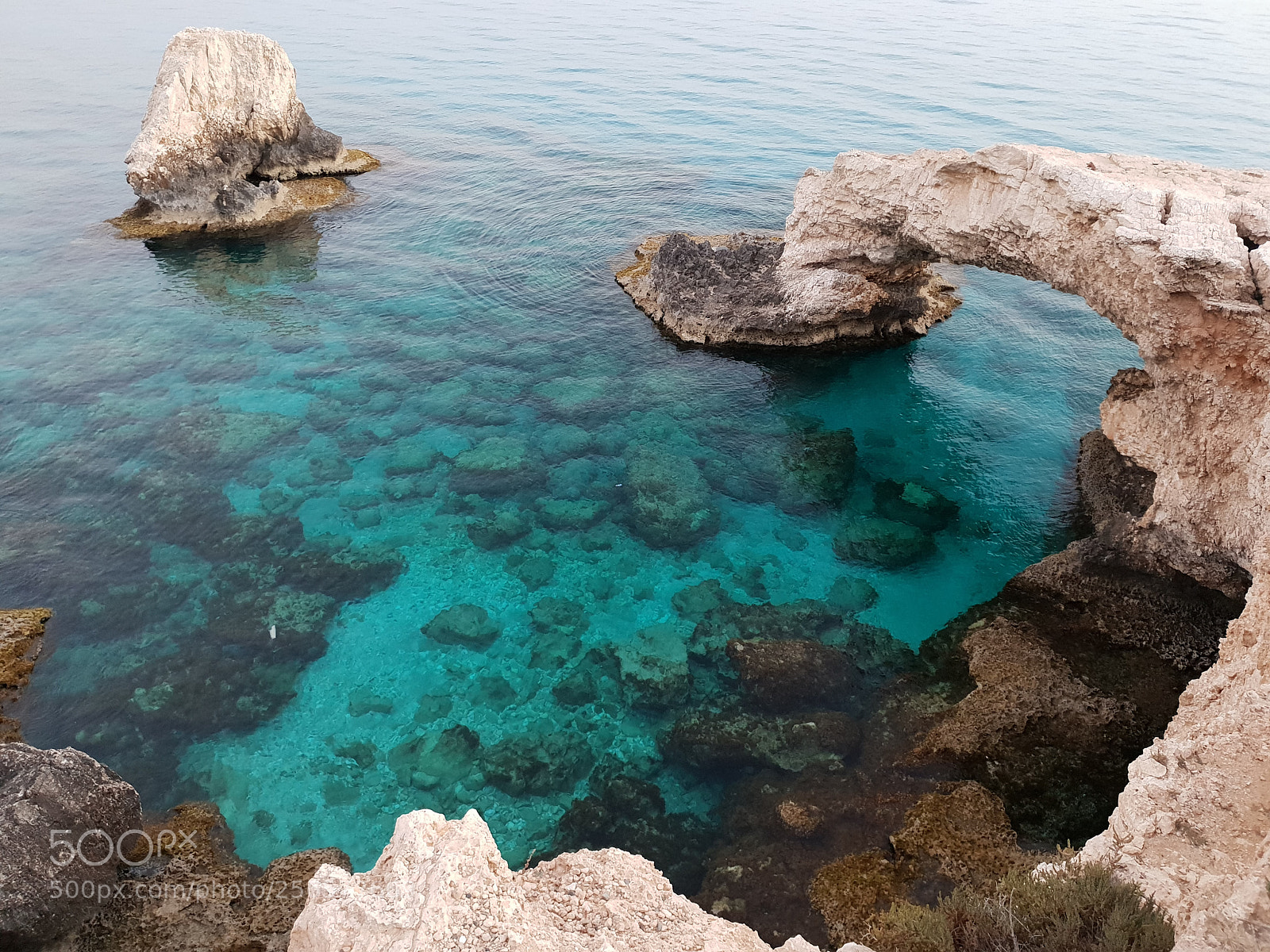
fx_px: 954
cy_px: 476
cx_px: 635
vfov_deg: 53.1
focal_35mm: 26
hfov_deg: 67.3
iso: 250
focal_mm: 4.3
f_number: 1.5
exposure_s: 1/34
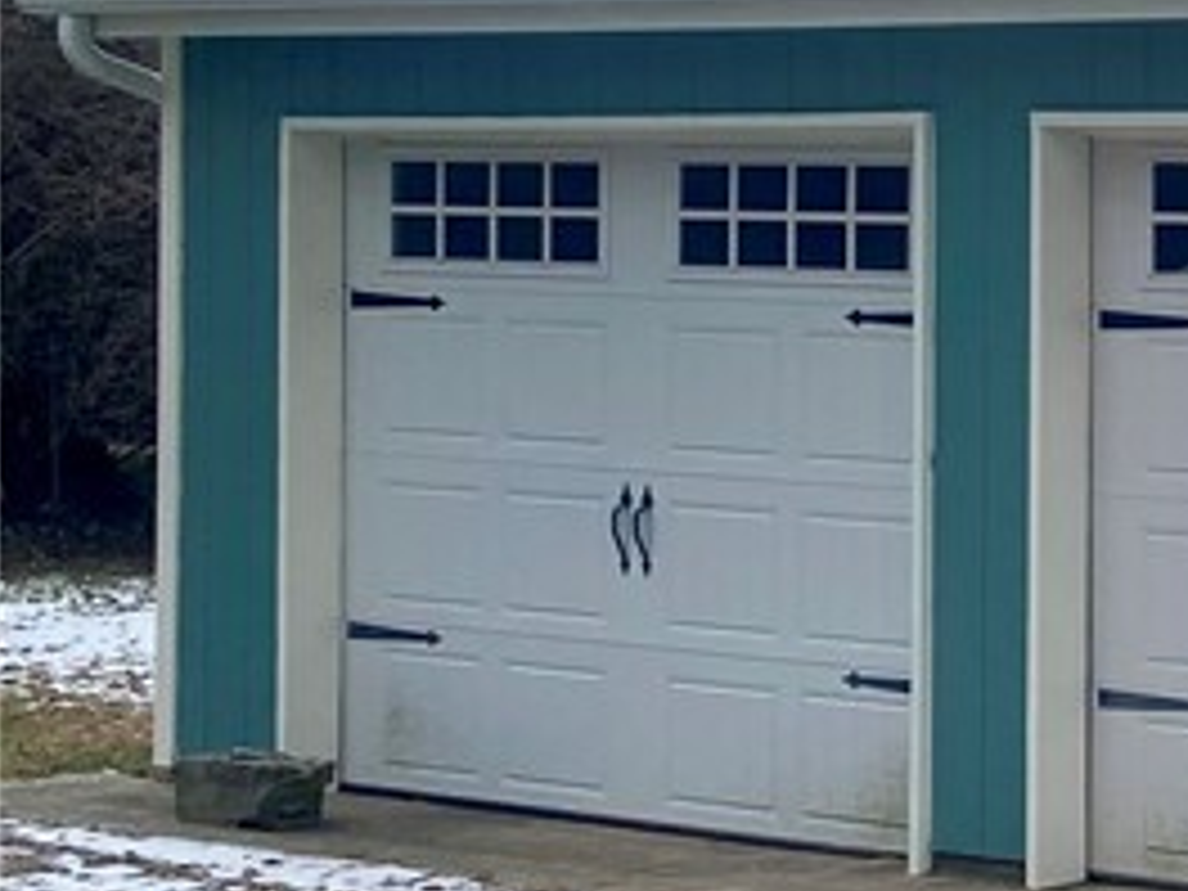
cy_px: 351
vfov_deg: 14.6
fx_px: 3466
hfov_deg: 15.8
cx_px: 2300
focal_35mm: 101
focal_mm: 4.25
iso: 32
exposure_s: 1/2066
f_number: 1.8
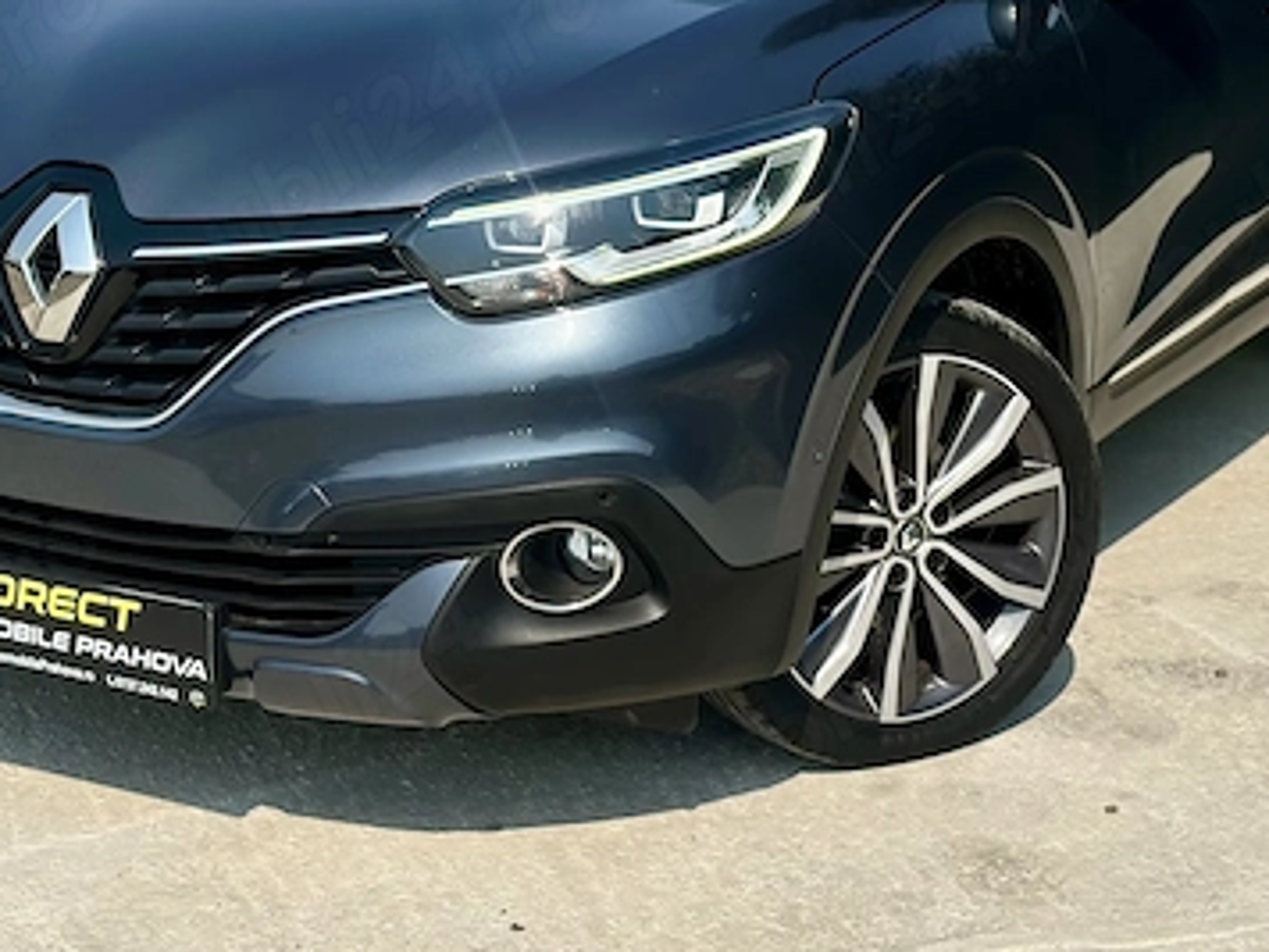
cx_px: 620
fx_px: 2969
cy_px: 178
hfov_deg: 24.1
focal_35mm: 81
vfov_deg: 18.0
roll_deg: -0.1
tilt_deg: -9.2
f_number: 1.78
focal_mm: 6.86
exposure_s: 1/6623
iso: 100
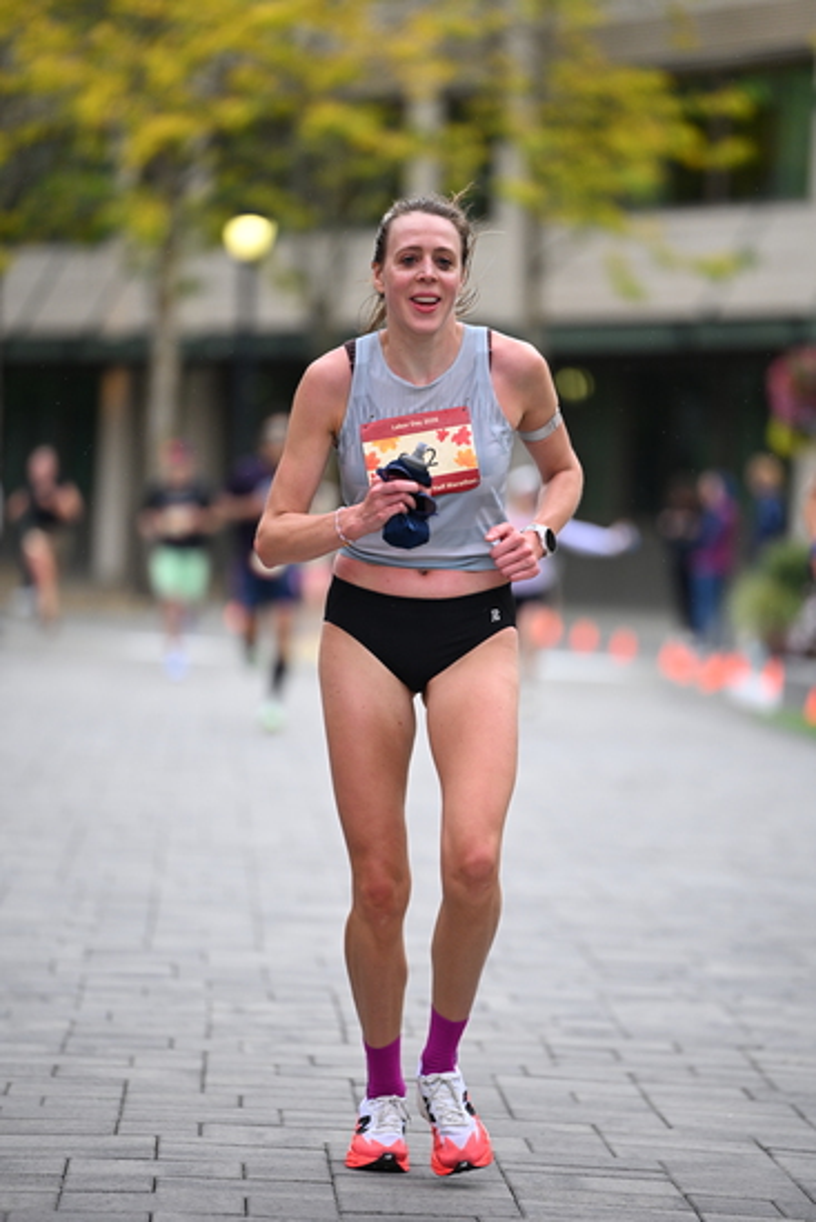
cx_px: 408
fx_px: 6795
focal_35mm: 200
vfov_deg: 10.3
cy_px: 611
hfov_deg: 6.9
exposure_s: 1/1600
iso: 1000
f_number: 2.8
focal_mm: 200
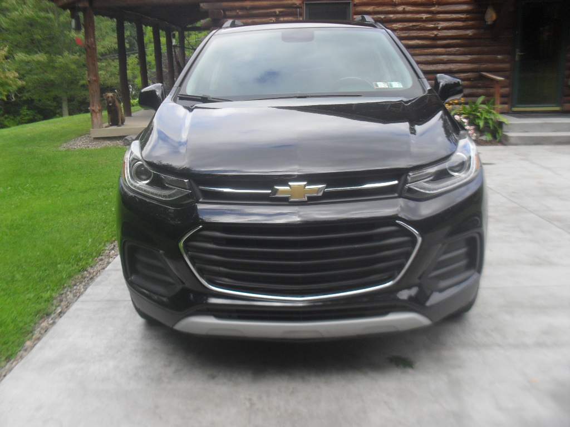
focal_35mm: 35
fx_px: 576
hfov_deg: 52.6
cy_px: 214
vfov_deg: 40.7
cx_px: 285
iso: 100
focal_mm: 6.3
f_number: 3.2
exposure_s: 1/350
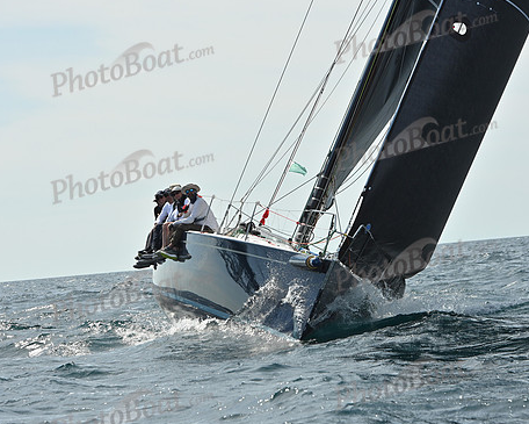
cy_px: 218
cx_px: 275
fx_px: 3085
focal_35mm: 197
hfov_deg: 9.8
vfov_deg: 7.9
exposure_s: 1/1250
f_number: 11
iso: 320
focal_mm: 165
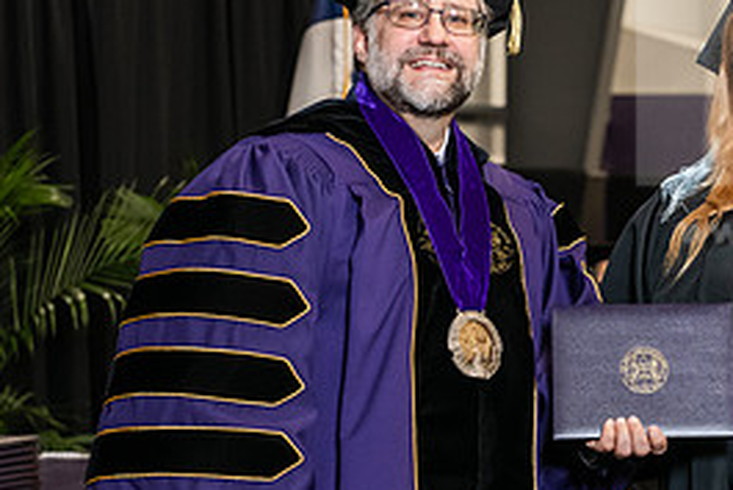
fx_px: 3117
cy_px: 289
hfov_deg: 13.4
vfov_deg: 9.0
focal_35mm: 153
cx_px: 553
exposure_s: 1/200
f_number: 5
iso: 2500
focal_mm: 70
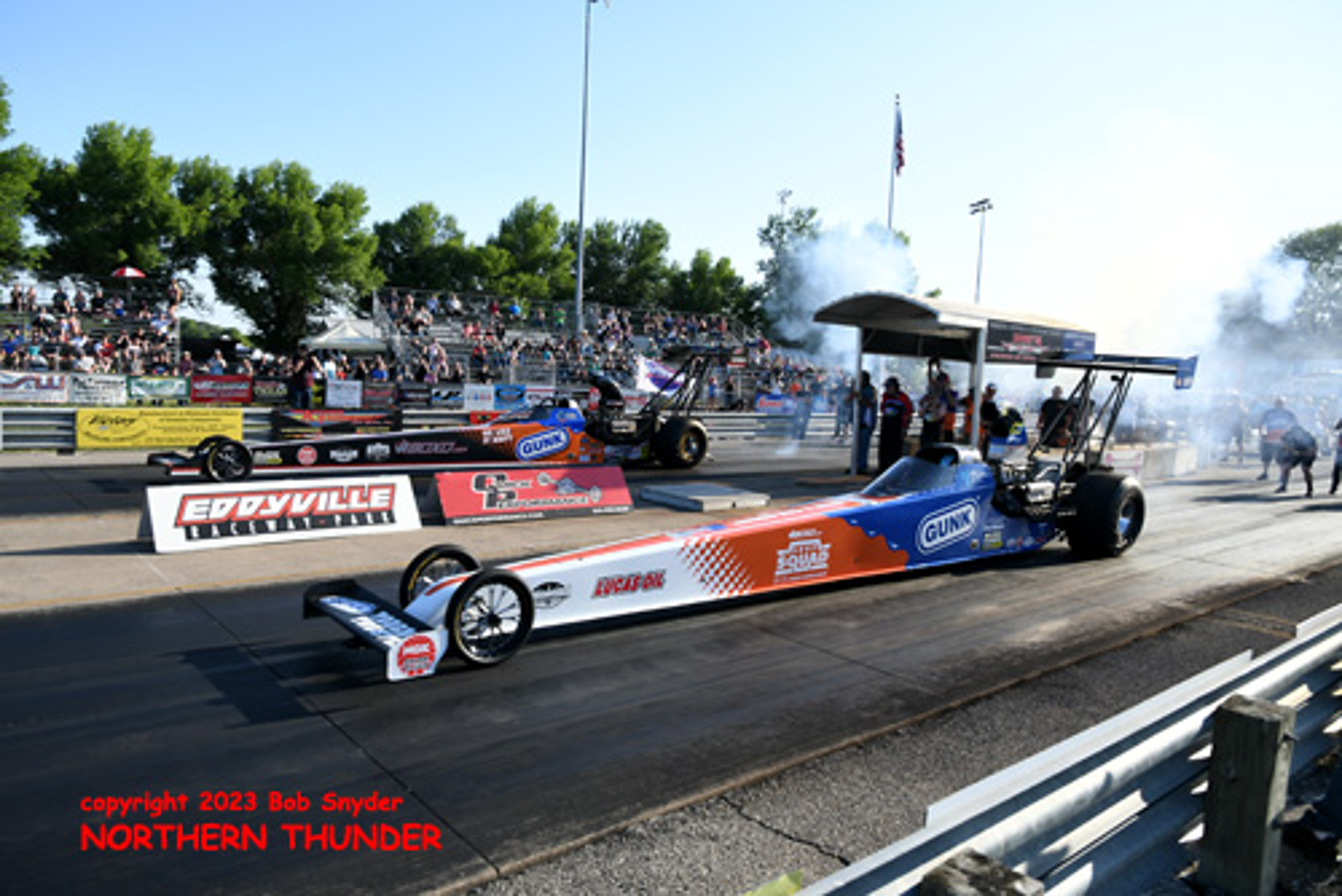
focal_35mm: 24
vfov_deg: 53.2
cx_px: 671
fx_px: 895
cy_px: 448
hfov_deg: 73.7
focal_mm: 16
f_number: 4.5
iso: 160
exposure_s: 1/800
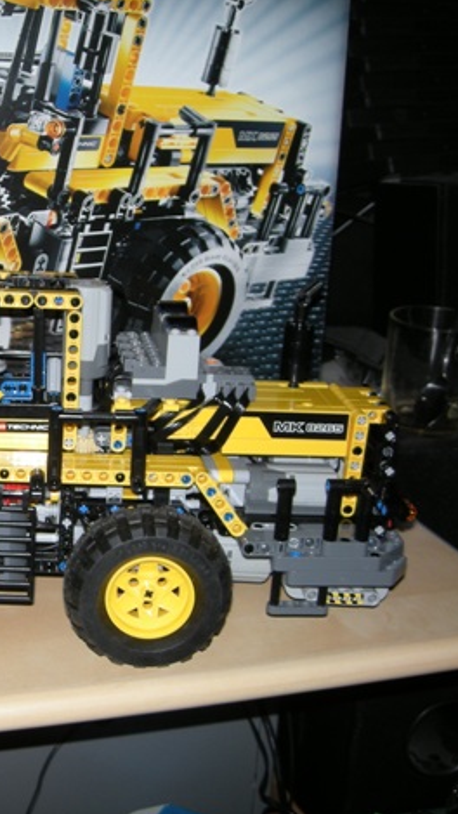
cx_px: -49
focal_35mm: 52
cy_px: 406
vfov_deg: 39.9
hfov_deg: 21.8
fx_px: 1122
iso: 64
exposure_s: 1/60
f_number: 2.8
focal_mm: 5.7
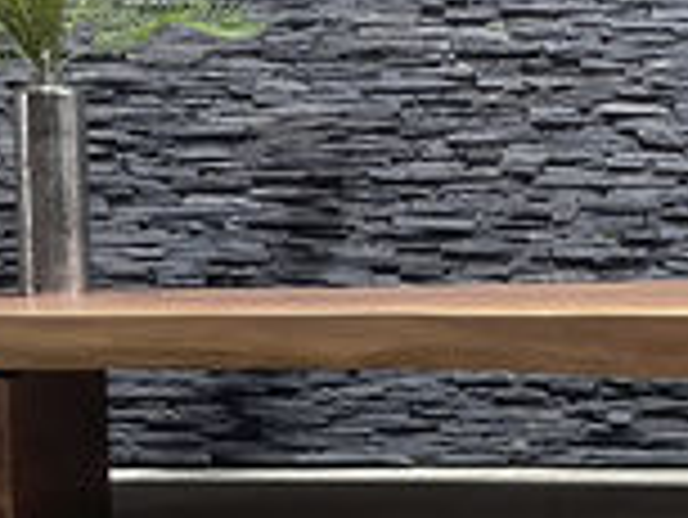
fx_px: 1691
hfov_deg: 22.1
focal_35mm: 85
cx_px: 697
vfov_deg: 17.4
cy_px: 327
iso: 200
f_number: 1.6
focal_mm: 4.2
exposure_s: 1/50
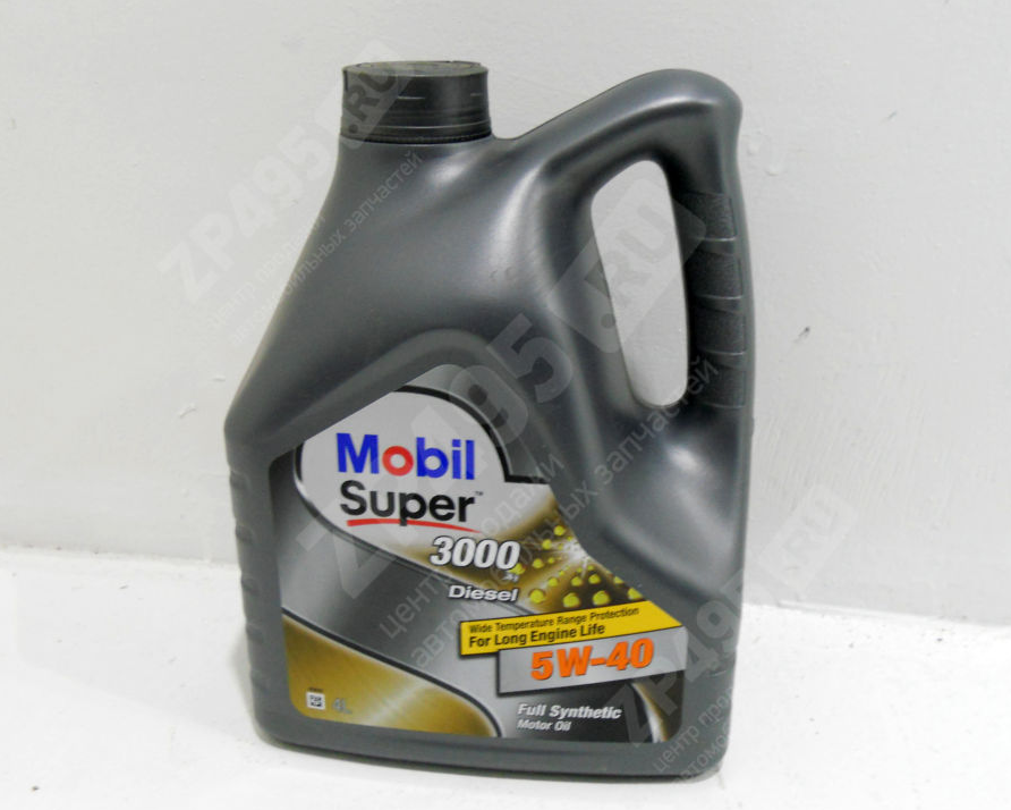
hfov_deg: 51.5
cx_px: 511
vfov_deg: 42.2
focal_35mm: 35
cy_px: 415
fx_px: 1047
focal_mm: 5.8
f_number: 3.5
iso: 320
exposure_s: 1/30
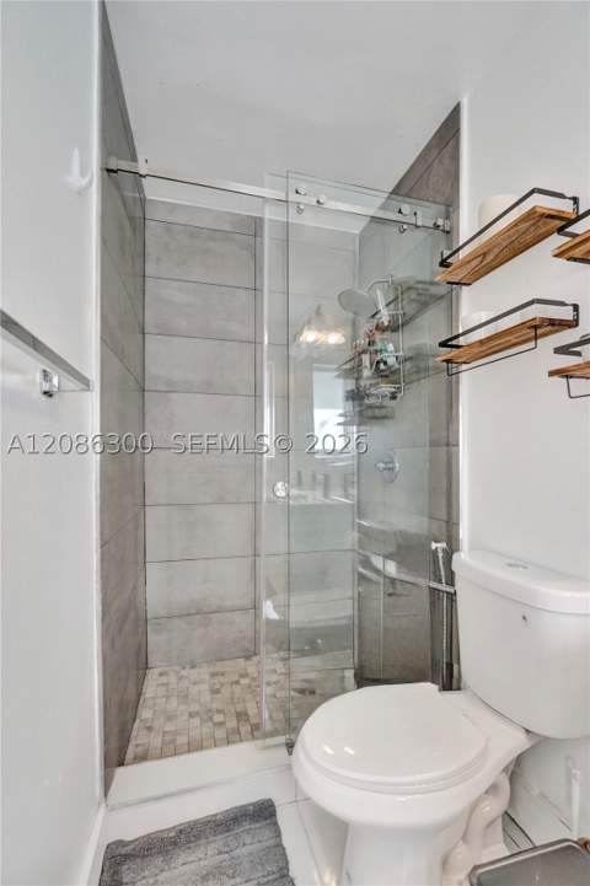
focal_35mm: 14
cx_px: 295
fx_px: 344
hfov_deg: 81.2
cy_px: 443
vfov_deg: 104.3
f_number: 5.6
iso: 1250
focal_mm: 14
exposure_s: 1/500
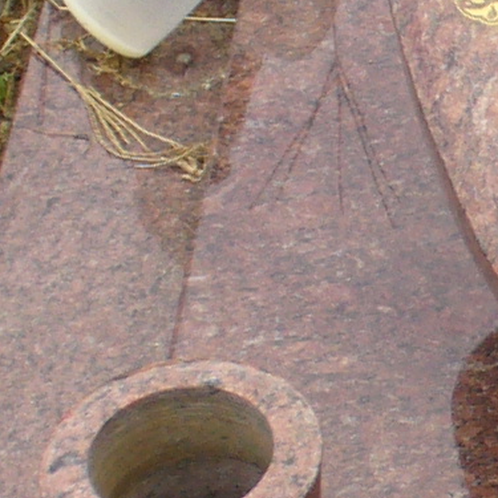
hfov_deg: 7.6
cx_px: 891
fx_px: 3630
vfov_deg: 7.8
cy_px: 453
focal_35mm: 223
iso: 80
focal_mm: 6.1
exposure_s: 1/400
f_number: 2.8
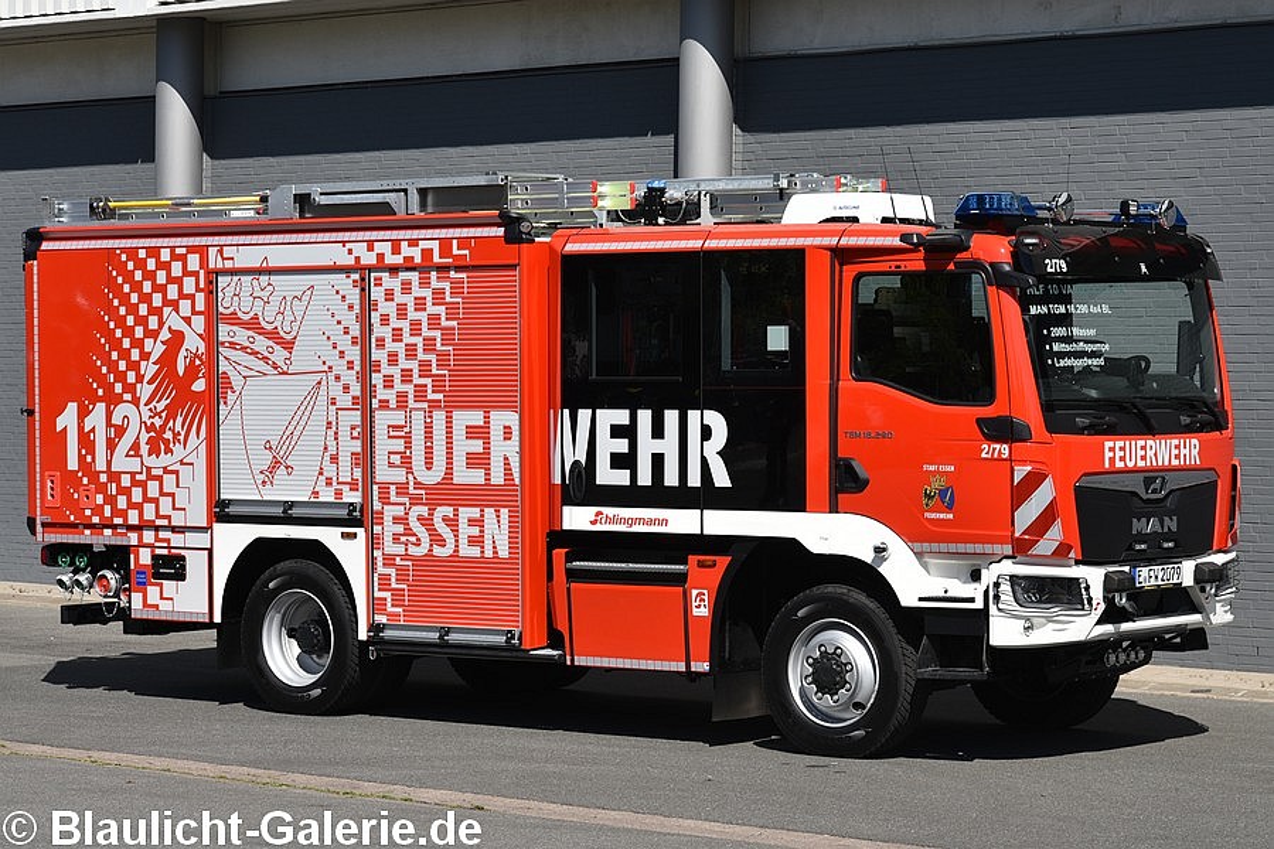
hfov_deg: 23.9
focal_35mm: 85
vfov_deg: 16.1
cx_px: 637
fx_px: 3008
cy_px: 424
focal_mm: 85
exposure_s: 1/400
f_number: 10
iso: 200
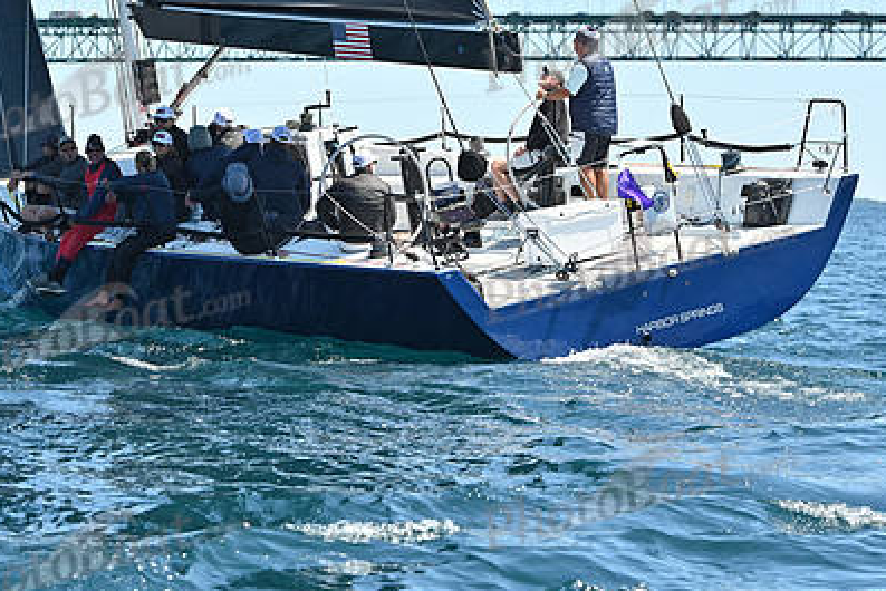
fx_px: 3520
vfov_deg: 9.6
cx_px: 368
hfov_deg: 14.3
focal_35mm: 143
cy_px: 182
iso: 320
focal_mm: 98
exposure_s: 1/1000
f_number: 6.3
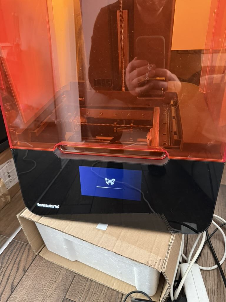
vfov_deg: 71.6
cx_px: 113
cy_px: 151
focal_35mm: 24
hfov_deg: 56.8
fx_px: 209
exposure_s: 1/40
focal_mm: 6.76
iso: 1000
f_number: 1.78
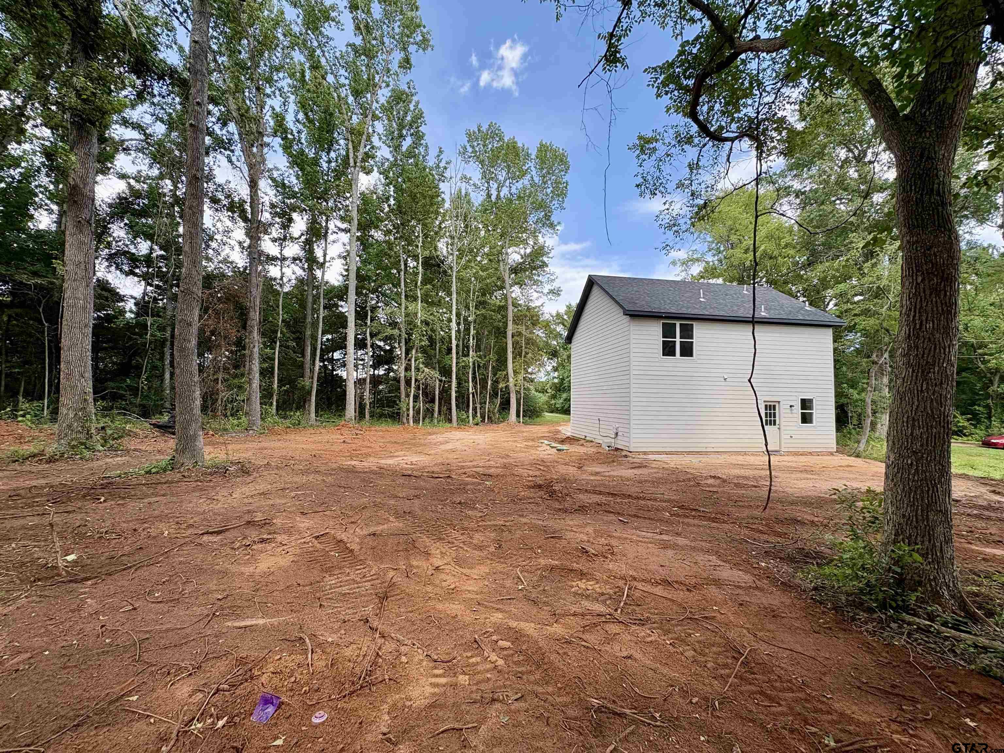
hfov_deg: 102.1
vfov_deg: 85.7
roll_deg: -0.2
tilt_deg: +4.2
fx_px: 406
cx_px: 502
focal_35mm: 14
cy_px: 376
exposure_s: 1/448
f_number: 2.2
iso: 64
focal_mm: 2.22
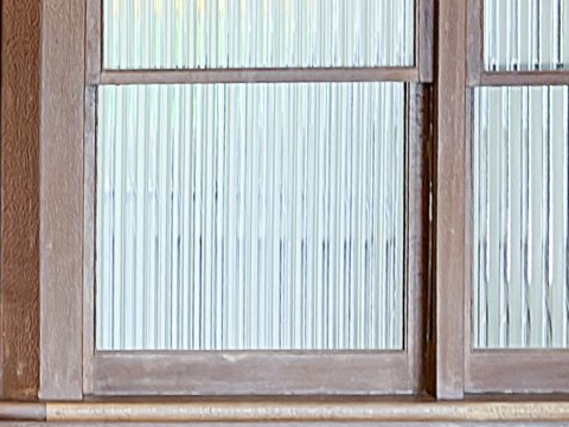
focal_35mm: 104
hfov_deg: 17.7
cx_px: -178
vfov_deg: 14.0
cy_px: 421
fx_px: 1709
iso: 100
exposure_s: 1/50
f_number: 1.5
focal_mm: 5.7
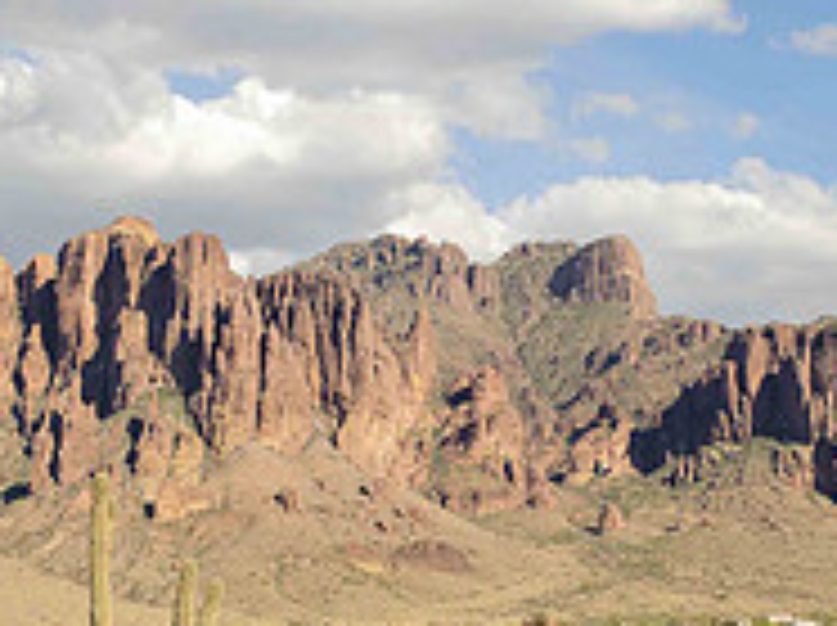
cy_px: 558
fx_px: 2318
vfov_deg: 15.2
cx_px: 459
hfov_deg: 20.5
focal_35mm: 96
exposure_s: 1/400
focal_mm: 32
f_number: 10
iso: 200
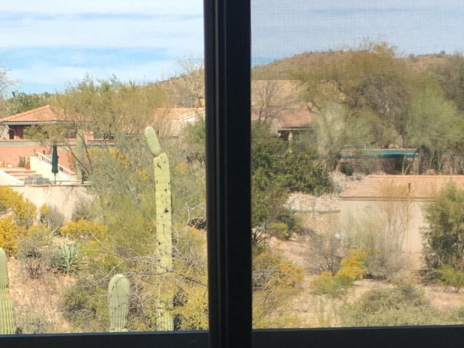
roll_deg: +0.1
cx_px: 243
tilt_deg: -9.5
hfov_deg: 19.1
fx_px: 1380
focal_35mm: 103
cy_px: 378
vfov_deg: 14.1
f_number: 2.2
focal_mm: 4.15
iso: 25
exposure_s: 1/827
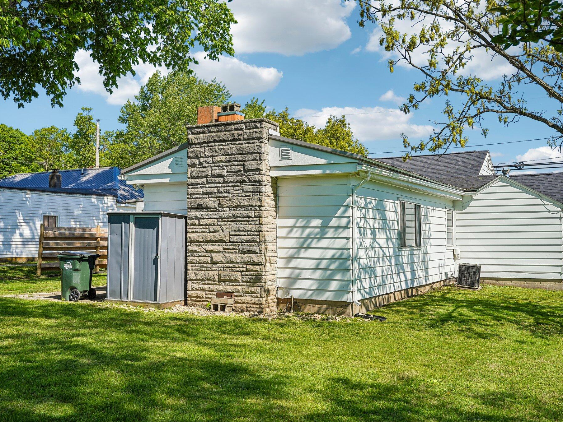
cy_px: 211
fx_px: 602
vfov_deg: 38.7
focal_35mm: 37
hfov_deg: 50.1
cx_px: 301
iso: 100
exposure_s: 1/500
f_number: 8
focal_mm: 34
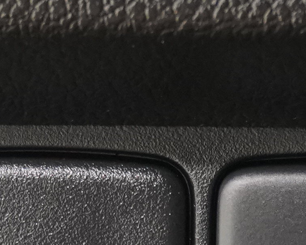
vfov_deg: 4.7
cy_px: 115
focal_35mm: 327
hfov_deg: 5.9
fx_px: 2960
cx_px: 30
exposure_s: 1/60
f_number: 5
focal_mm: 34
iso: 2000
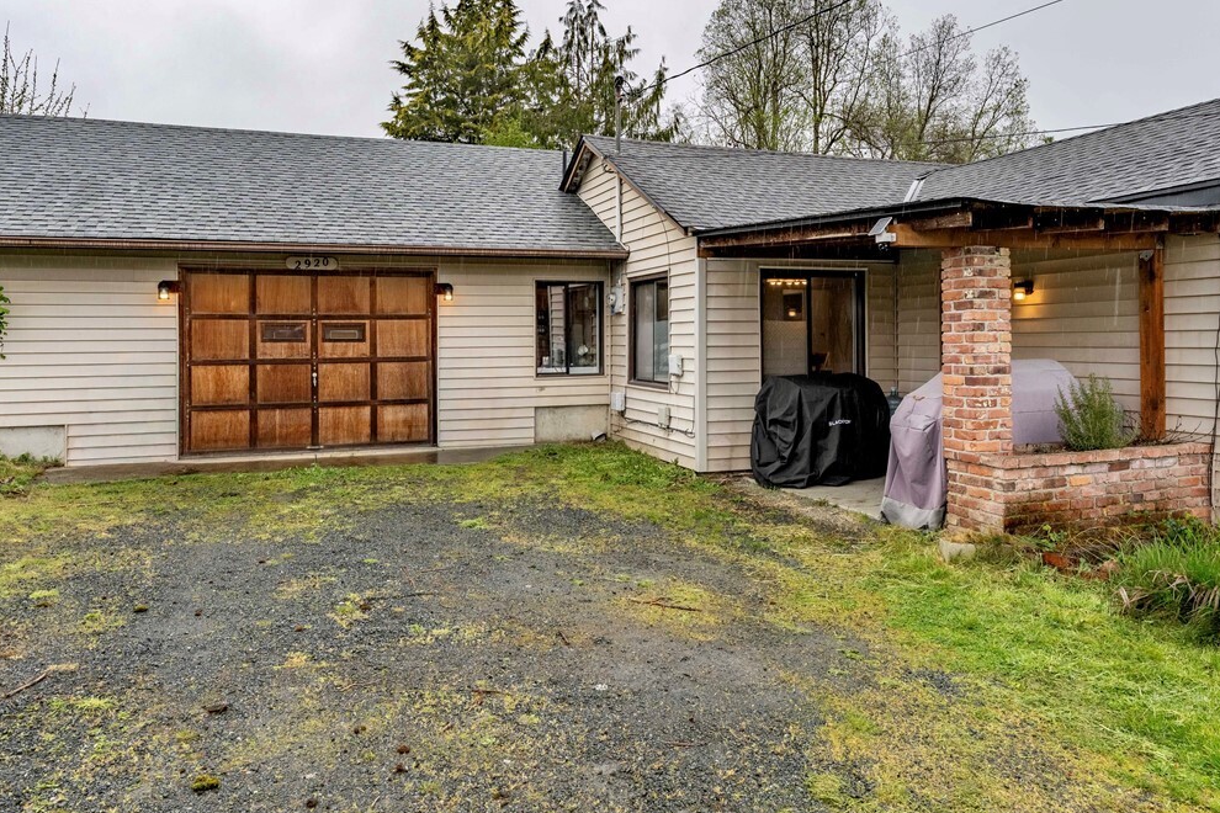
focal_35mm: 24
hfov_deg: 73.7
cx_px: 627
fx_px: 813
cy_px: 381
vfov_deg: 53.1
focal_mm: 14
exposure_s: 1/2000
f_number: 8
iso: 320
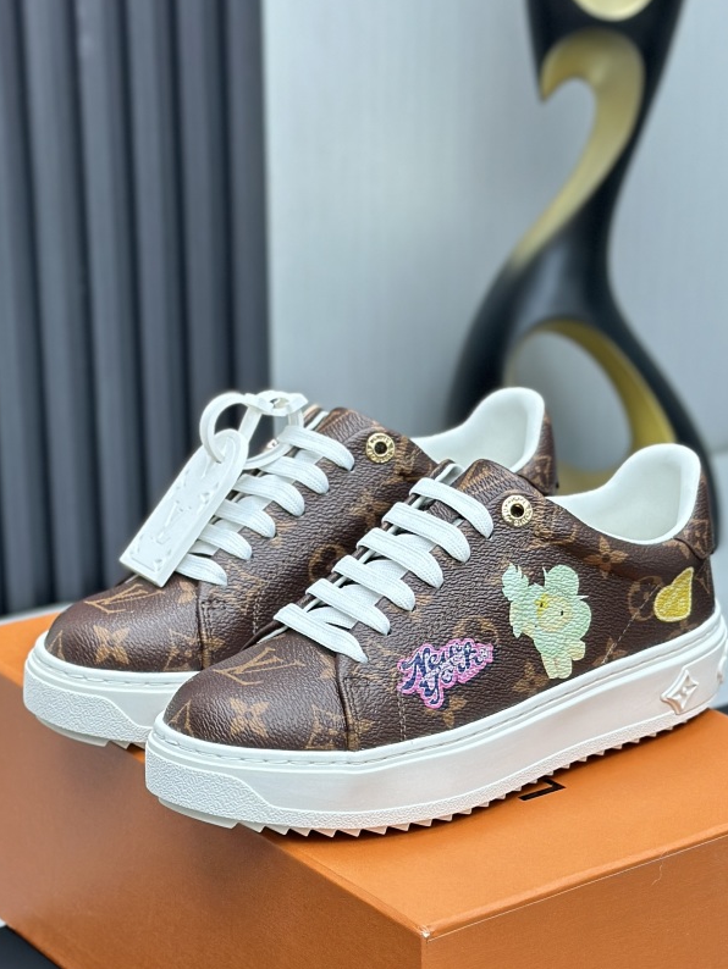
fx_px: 2438
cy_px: 613
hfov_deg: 17.0
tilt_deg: -19.9
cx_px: 363
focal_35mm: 87
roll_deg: +0.2
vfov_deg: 22.4
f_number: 1.78
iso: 80
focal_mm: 6.86
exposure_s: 1/128
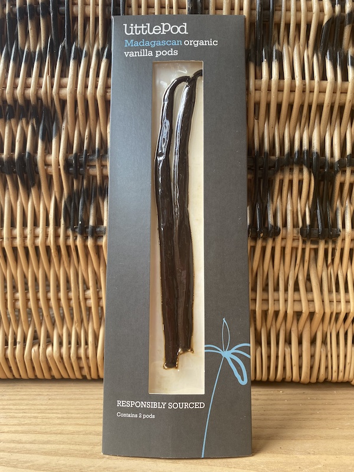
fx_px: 355
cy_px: 236
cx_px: 177
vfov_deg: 67.3
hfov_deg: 53.1
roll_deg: +0.9
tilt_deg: -7.7
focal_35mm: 26
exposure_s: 1/122
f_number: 1.8
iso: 64
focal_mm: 4.25
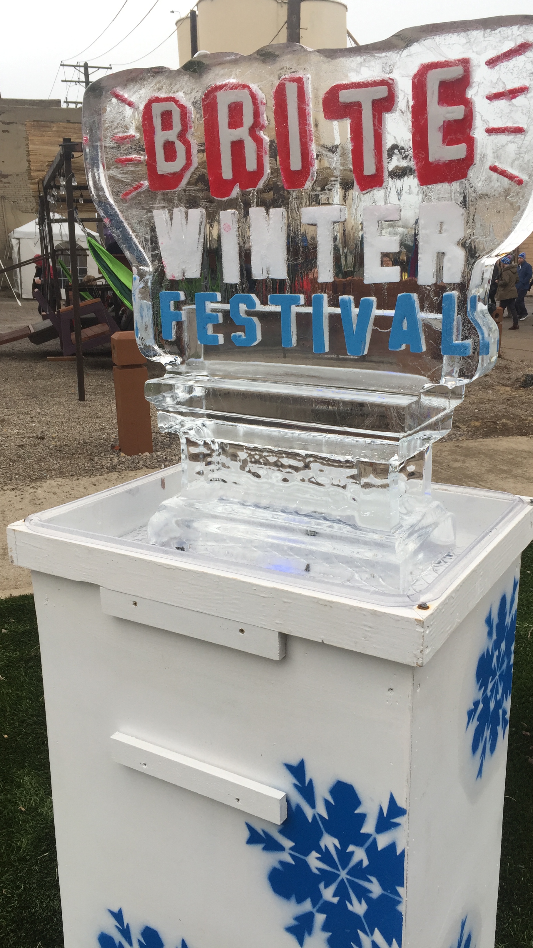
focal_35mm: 32
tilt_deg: -15.7
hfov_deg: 36.6
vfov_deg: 61.0
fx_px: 804
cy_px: 468
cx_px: 297
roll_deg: +2.2
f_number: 2.2
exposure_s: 1/120
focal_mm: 4.15
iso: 32
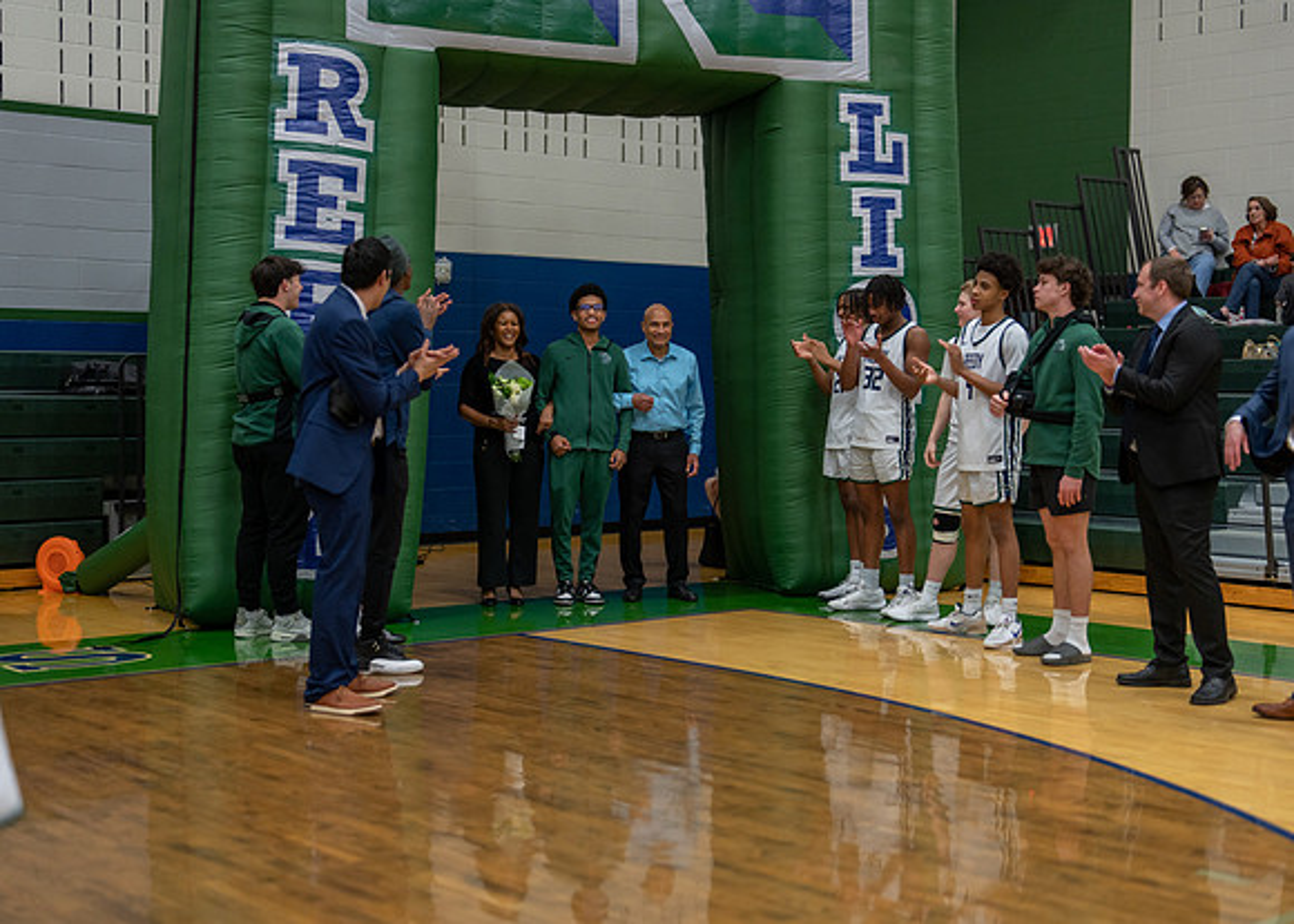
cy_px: 462
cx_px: 647
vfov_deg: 27.0
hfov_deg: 37.2
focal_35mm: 52
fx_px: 1925
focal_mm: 50
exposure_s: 1/400
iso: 400
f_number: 1.2
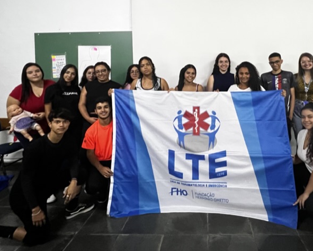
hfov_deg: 73.4
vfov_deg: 60.8
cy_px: 73
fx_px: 204
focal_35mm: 22
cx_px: 200
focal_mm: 1.57
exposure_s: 1/40
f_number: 1.8
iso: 800
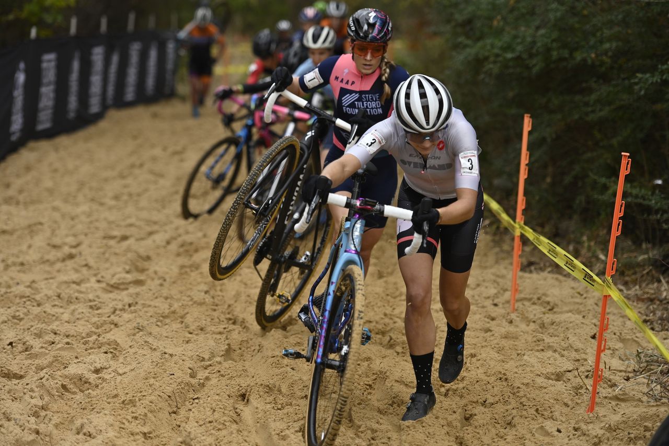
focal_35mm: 122
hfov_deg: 16.8
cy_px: 223
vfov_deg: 11.2
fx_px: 2267
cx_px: 334
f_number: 3.2
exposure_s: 1/2500
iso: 400
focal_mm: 122
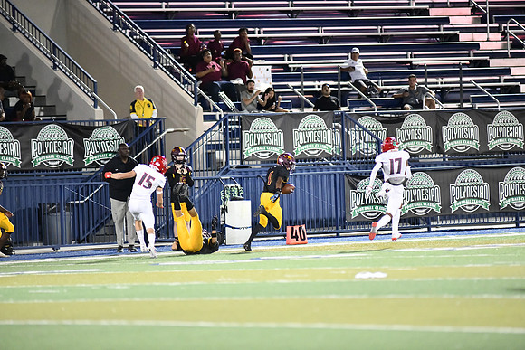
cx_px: 262
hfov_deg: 6.9
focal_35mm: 300
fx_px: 4376
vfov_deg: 4.6
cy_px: 175
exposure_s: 1/1000
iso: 10000
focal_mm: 300
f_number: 2.8
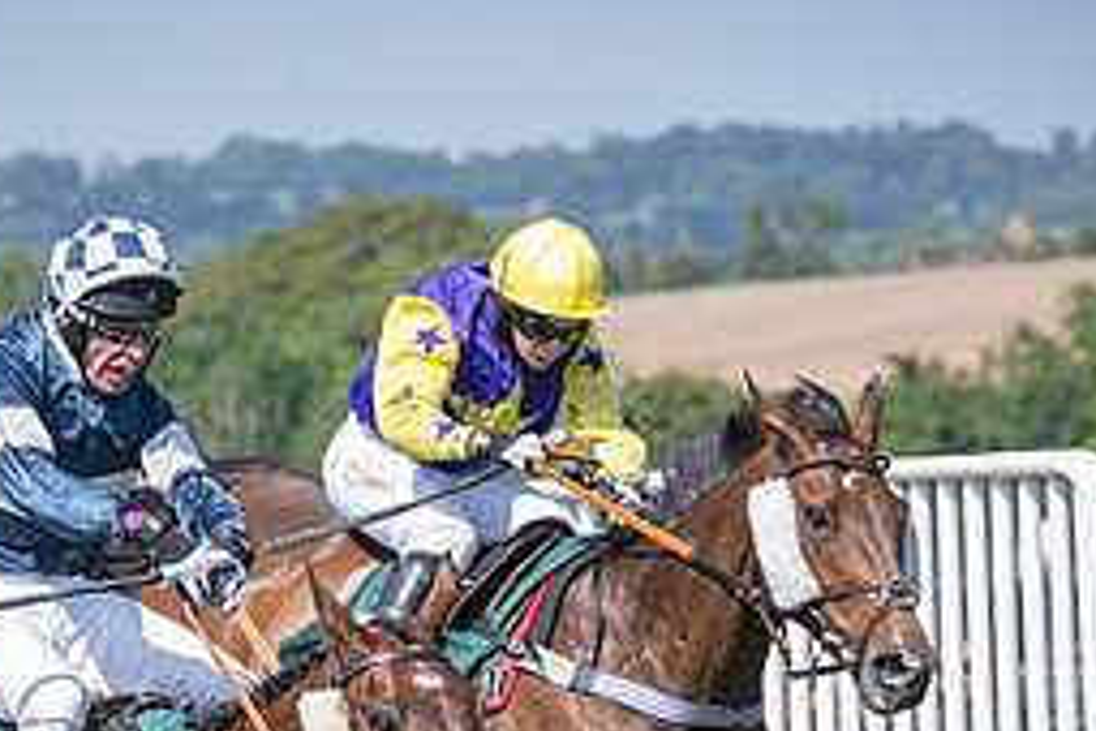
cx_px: 284
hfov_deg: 6.4
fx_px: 9802
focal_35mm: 322
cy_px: 903
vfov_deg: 4.3
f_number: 4
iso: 200
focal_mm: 94
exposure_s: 1/1600
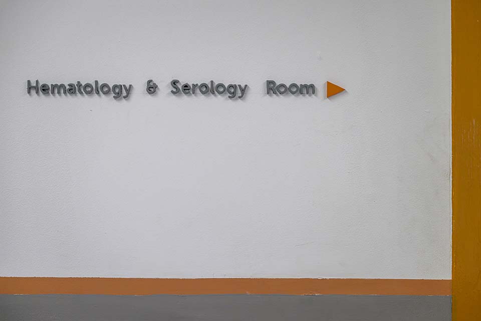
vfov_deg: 14.3
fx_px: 1283
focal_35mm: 96
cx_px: 240
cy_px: 160
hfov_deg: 21.2
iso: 400
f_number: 2.8
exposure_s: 1/200
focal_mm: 96
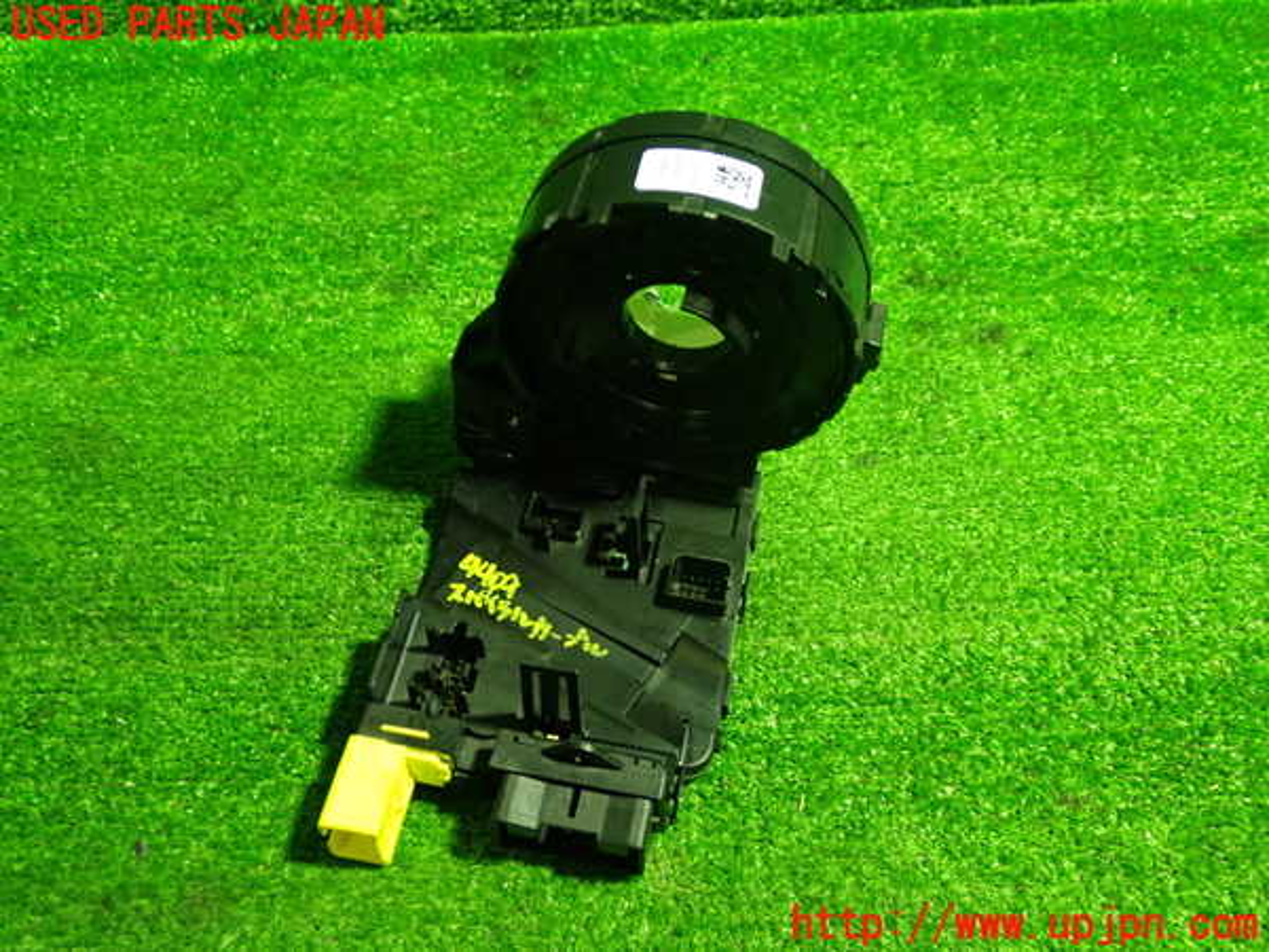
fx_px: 1320
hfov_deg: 51.4
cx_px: 634
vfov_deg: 39.7
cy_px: 476
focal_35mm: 36
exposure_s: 1/40
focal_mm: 6.37
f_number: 2.5
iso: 800
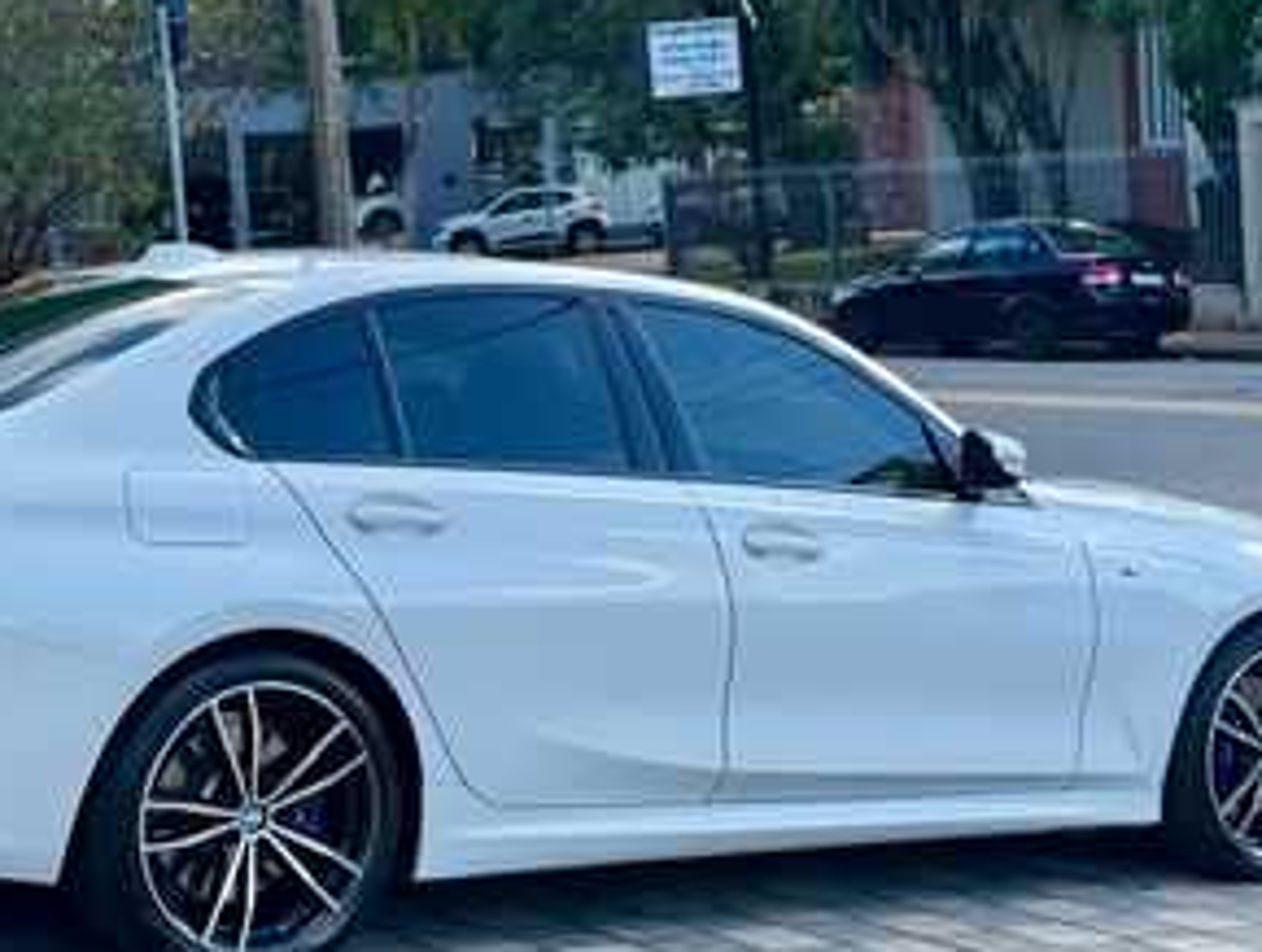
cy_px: 441
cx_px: 445
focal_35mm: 78
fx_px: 2850
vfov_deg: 19.0
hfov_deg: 24.9
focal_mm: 6.76
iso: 64
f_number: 1.78
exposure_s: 1/1312
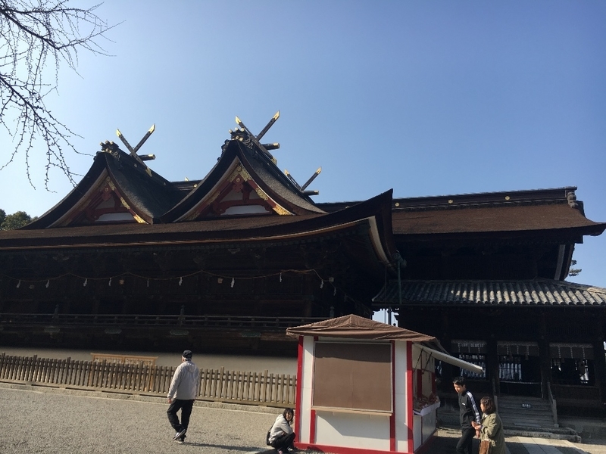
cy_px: 227
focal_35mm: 29
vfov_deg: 48.2
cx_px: 303
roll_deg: -2.9
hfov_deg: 61.7
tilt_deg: +17.0
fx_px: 508
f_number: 2.2
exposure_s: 1/927
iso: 25
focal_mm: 4.15
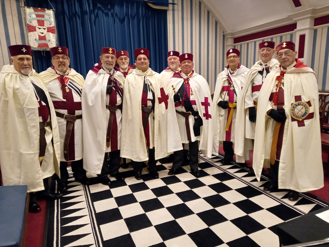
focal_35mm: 25
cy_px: 124
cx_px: 164
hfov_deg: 69.4
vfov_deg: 54.9
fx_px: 238
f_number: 2
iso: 500
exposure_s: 1/20
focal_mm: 4.6
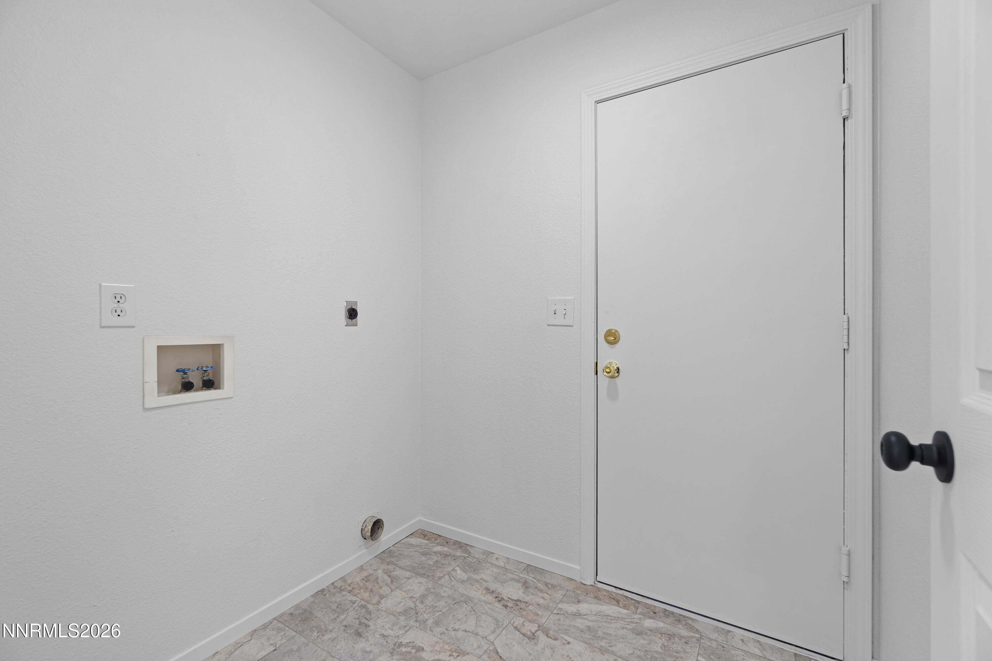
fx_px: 413
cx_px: 496
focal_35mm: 15
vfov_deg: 77.3
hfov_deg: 100.4
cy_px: 330
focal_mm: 10
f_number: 6.3
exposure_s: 2
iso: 100
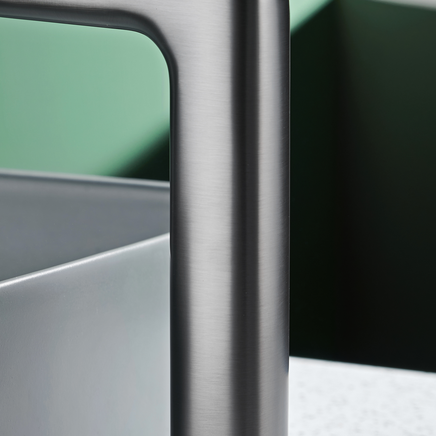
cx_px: 86
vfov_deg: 10.2
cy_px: 132
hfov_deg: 10.1
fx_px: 2451
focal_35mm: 172
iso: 64
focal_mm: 65
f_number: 5.6
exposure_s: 1/125
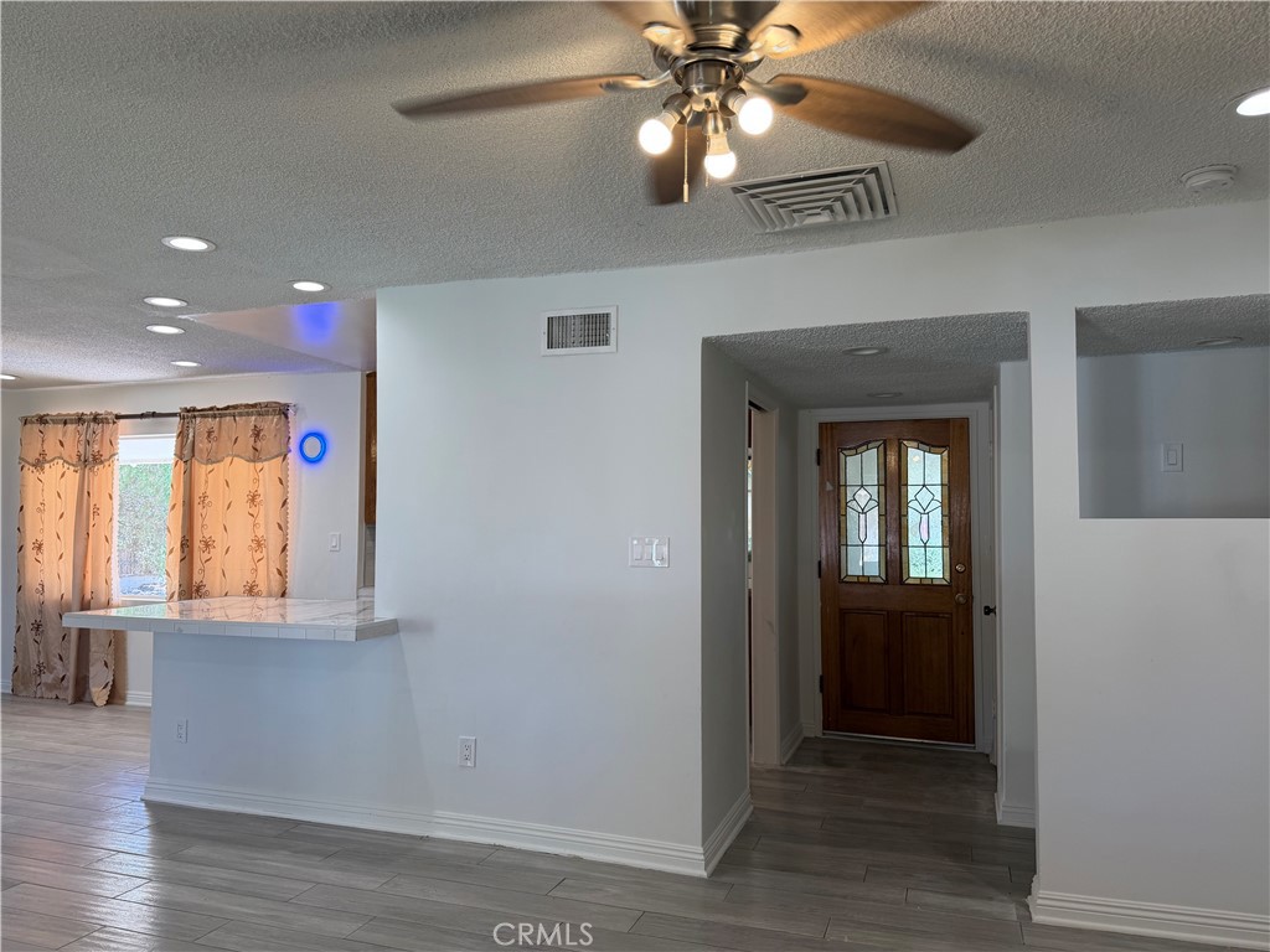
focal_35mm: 24
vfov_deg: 56.8
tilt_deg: +1.7
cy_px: 476
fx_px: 881
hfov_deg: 71.6
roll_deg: +0.1
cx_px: 635
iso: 80
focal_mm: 6.76
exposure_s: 1/176
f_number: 1.78
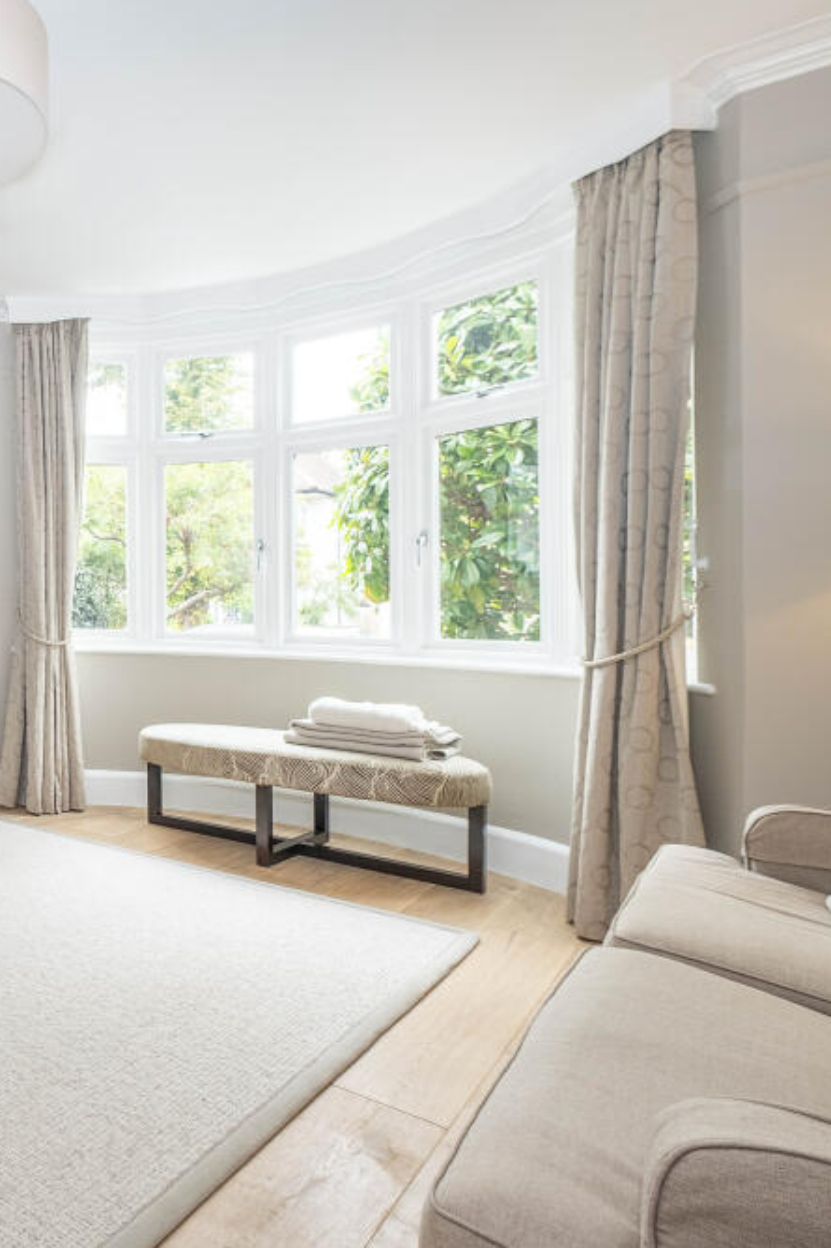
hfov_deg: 42.8
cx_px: -88
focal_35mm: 23
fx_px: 797
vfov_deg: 76.1
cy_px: 634
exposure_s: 1/13
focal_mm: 10
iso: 320
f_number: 6.4
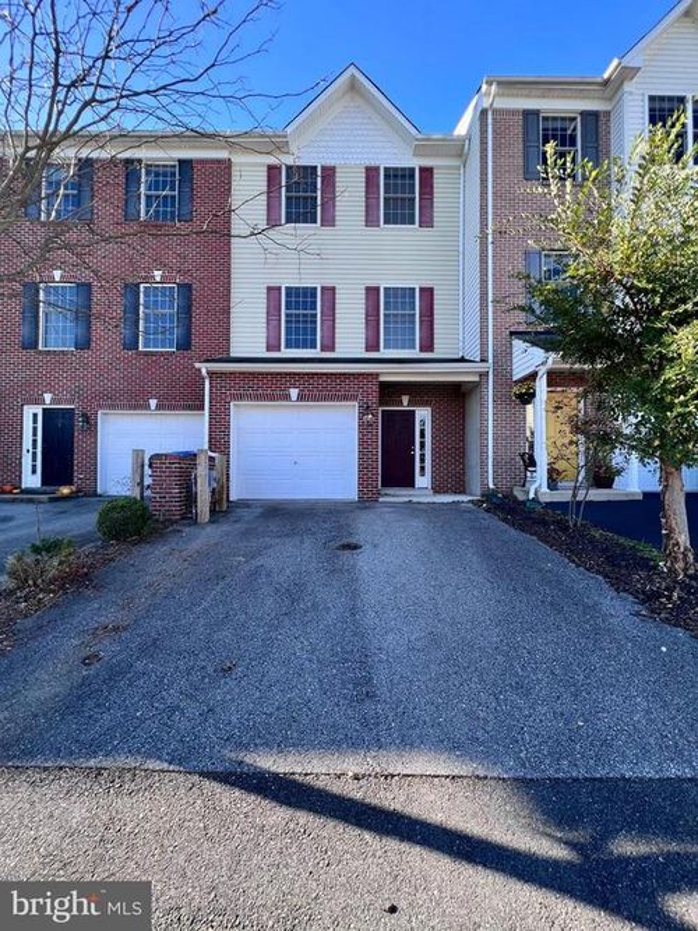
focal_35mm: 13
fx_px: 350
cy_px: 466
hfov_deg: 89.9
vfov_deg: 106.2
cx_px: 349
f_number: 1.8
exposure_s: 1/302
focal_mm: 1.57
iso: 32
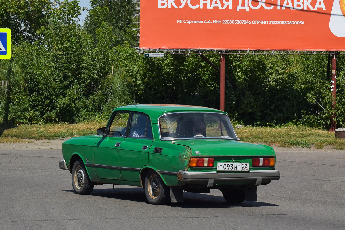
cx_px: 172
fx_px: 791
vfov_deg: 16.6
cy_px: 115
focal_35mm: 82
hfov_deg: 24.6
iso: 200
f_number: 7.1
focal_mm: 55
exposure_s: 1/1250
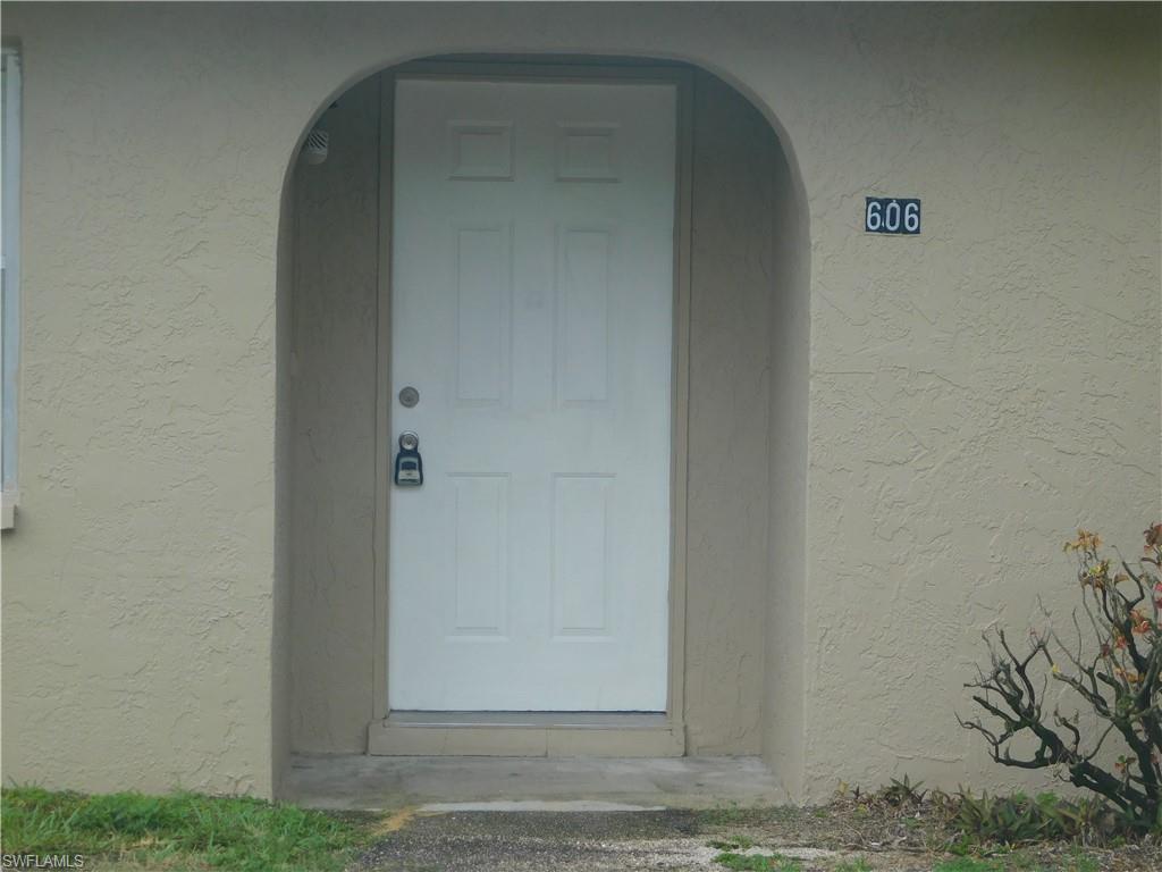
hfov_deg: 24.4
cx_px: 581
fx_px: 2685
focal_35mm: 80
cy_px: 436
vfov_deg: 18.4
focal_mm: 14.2
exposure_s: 1/100
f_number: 4.4
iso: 125
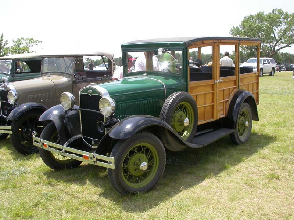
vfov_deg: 37.7
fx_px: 323
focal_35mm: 38
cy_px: 110
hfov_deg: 49.0
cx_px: 147
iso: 100
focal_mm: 7.85
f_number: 6.7
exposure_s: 1/211
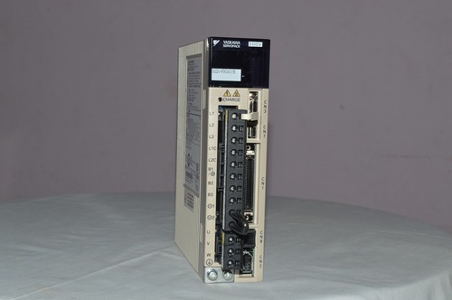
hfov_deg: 33.4
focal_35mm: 60
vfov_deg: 22.6
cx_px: 226
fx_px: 752
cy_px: 150
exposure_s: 1/60
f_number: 16
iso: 100
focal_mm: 40
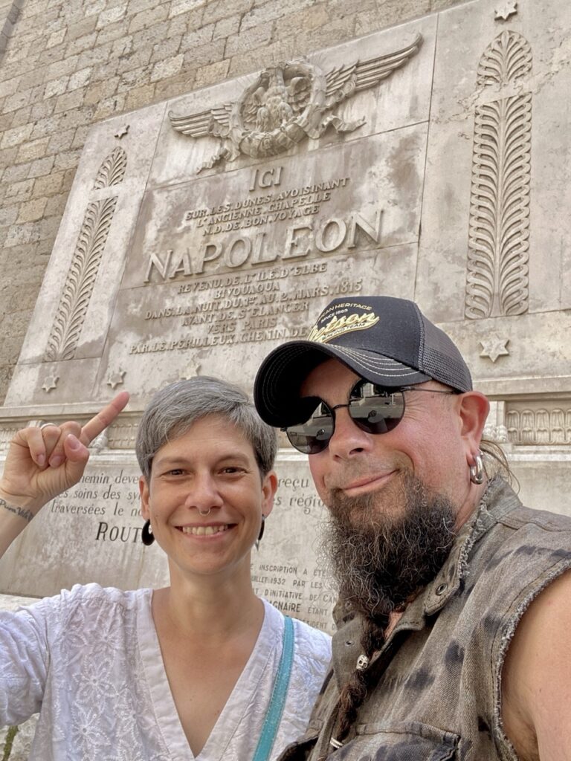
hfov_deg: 46.8
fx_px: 660
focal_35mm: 30
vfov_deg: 60.0
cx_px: 286
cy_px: 380
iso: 32
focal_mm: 2.71
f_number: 2.2
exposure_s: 1/122
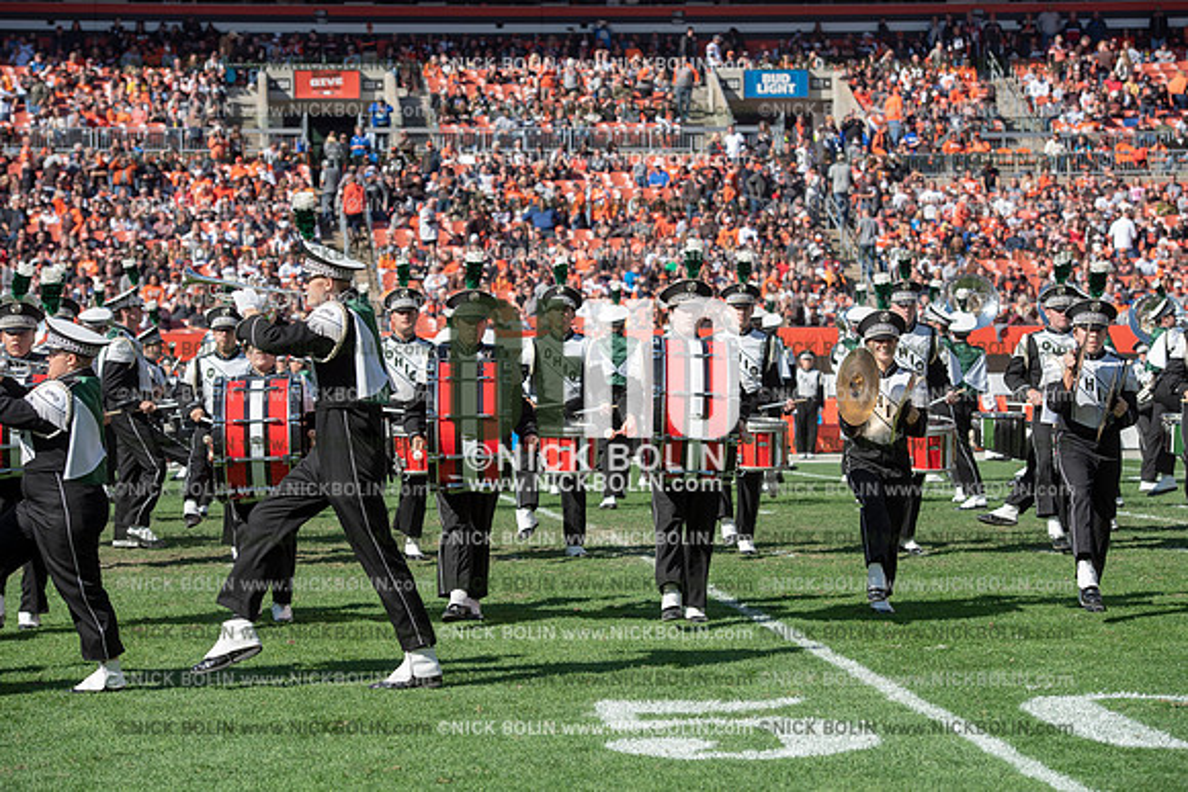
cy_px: 396
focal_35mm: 100
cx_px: 594
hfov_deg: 20.4
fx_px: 3301
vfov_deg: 13.7
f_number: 5
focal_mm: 100
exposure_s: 1/2000
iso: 400
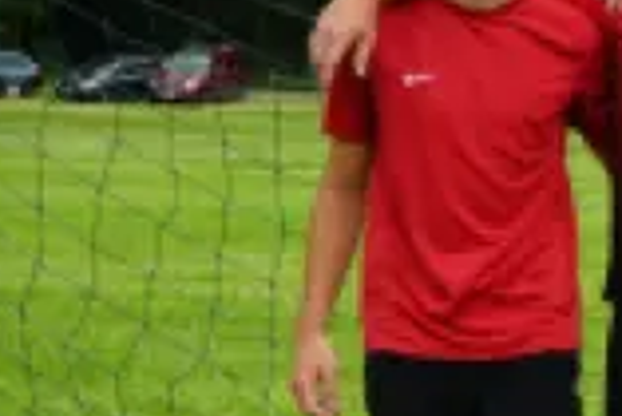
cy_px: 380
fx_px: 2369
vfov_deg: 10.0
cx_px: 1028
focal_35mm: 137
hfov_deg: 13.7
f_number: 6.3
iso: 100
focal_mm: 36
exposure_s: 1/60
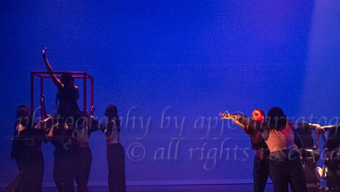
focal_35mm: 107
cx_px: 281
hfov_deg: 19.7
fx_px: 965
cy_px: 165
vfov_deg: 11.3
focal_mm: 55
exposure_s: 1/320
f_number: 3.2
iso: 4000
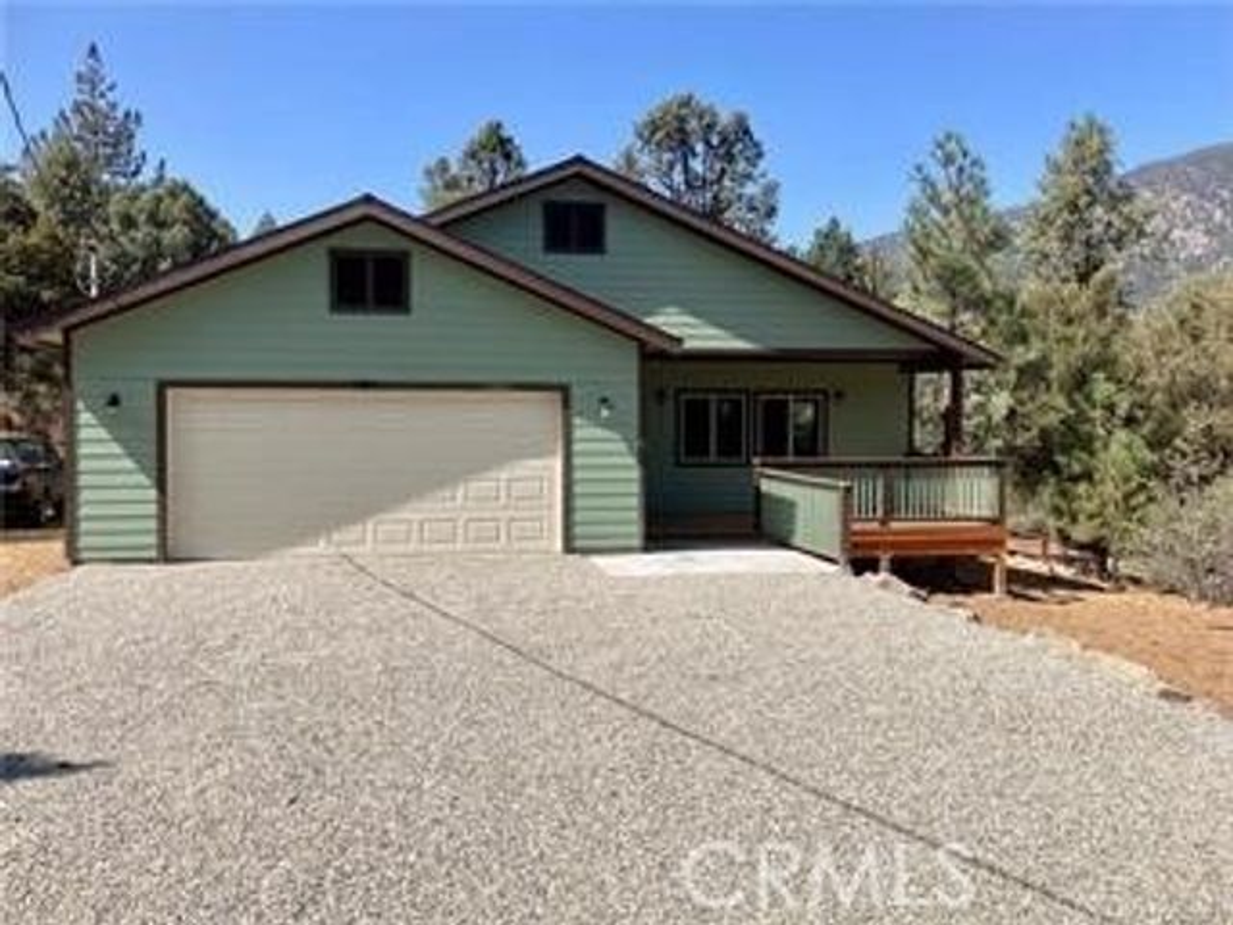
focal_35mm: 28
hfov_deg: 63.4
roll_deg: +2.5
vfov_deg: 49.7
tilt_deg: -2.5
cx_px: 616
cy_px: 462
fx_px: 997
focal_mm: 3.99
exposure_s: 1/2000
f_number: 1.8
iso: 20
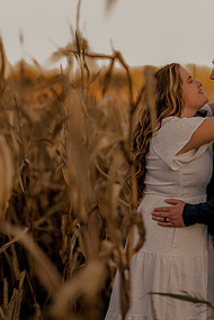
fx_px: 1195
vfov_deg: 15.3
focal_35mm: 134
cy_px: 92
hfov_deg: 10.2
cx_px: 158
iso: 50
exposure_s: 1/320
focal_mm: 85
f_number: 1.4
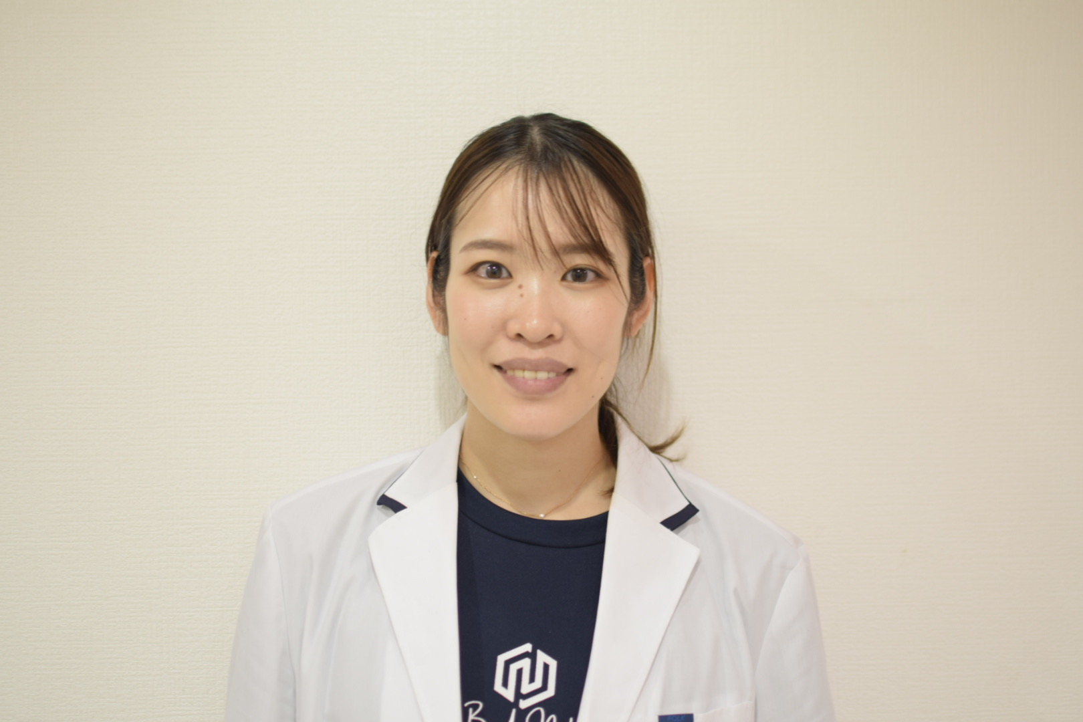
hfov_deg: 37.9
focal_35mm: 52
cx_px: 542
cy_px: 361
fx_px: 1579
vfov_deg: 25.8
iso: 320
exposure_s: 1/40
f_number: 1.8
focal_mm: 35
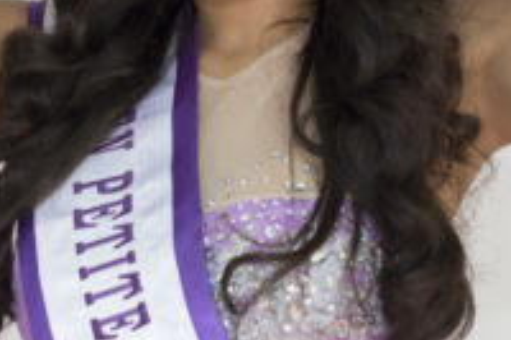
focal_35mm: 175
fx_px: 2482
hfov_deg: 11.8
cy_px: 60
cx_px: 230
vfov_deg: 7.8
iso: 200
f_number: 2.8
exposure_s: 1/160
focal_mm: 50
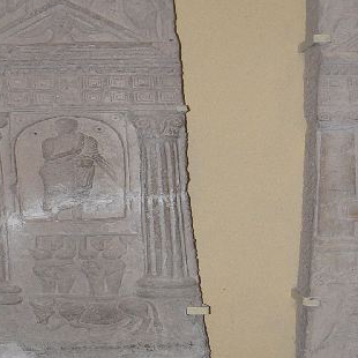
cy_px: 189
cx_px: 210
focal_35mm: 82
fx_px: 959
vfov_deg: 21.1
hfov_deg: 21.1
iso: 80
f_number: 2.8
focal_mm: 6
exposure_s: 1/60
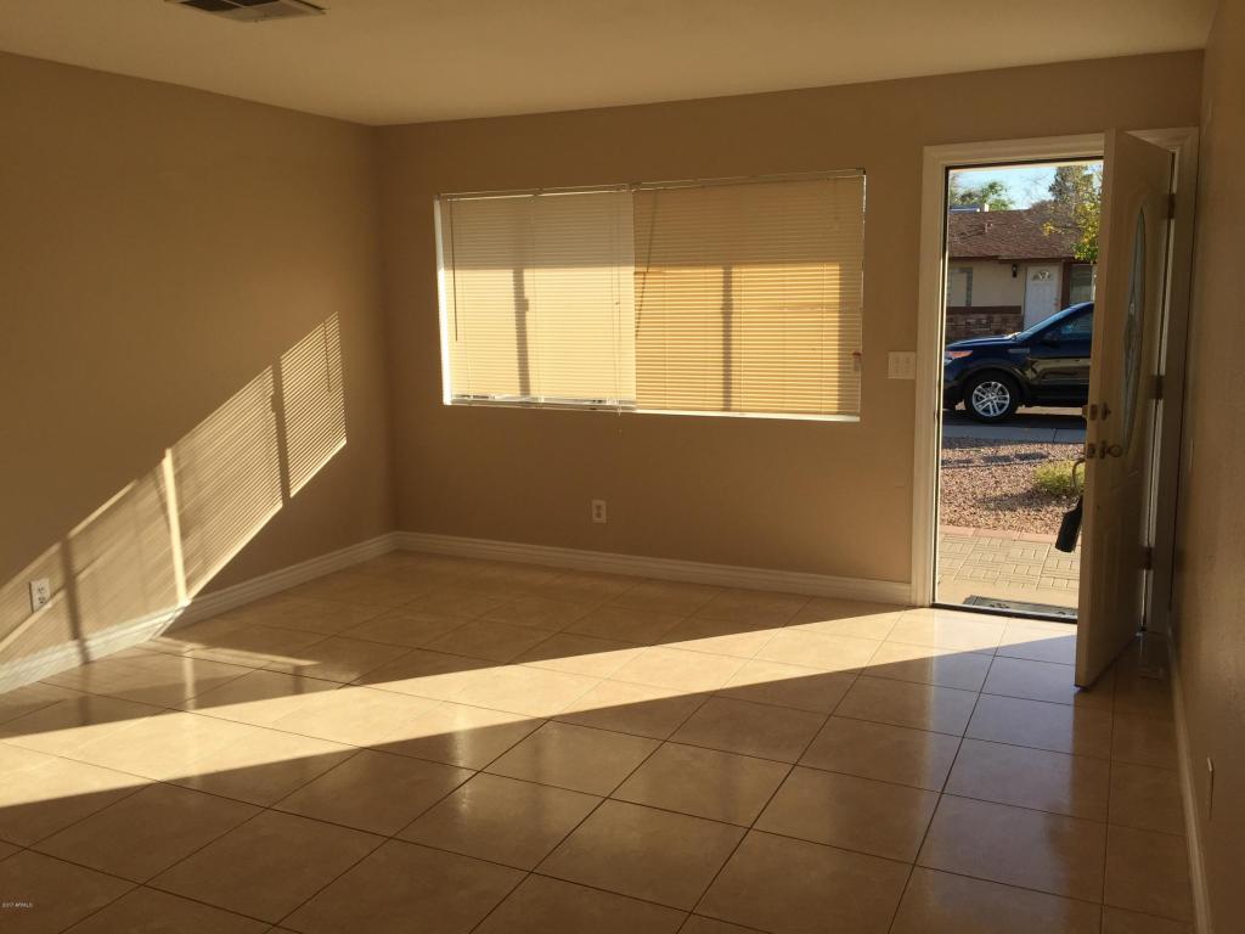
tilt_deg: -7.9
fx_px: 1043
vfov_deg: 48.2
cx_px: 622
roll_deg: +1.1
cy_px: 467
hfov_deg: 61.7
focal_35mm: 29
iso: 32
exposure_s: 1/1099
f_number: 2.2
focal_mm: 4.15
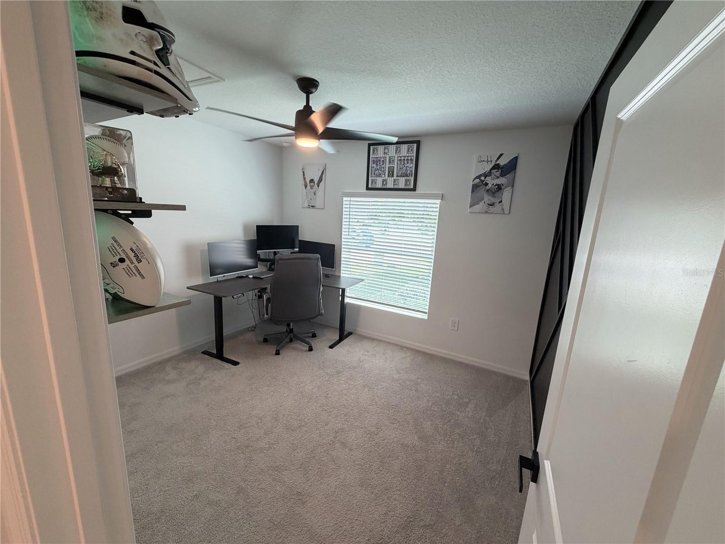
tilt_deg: -11.7
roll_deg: -3.2
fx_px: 293
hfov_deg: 102.1
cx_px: 362
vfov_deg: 85.7
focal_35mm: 14
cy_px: 272
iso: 200
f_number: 2.2
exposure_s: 1/120
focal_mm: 2.22
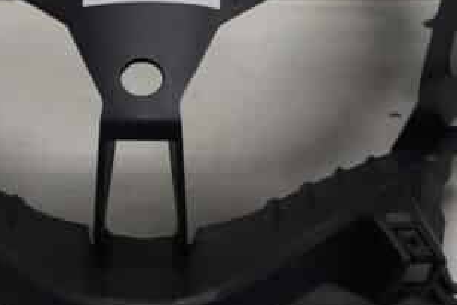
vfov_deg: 14.4
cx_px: 137
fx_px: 1203
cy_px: 39
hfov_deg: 21.4
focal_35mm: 95
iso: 100
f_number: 3.5
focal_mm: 19
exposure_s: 1/100
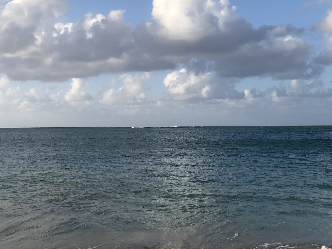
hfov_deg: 32.2
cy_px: 111
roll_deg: +1.5
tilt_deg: +1.6
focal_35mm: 60
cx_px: 168
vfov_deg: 24.4
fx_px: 575
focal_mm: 6
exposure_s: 1/979
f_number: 2.4
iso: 16
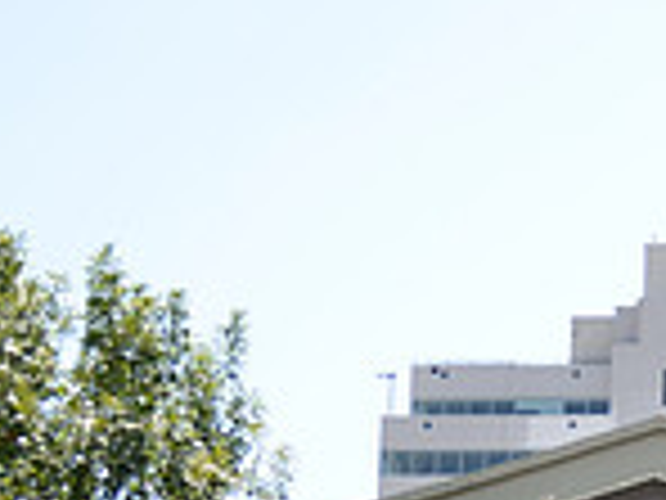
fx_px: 2828
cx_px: 729
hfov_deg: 13.2
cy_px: 856
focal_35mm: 147
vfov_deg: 9.7
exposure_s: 1/250
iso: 160
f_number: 4
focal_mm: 26
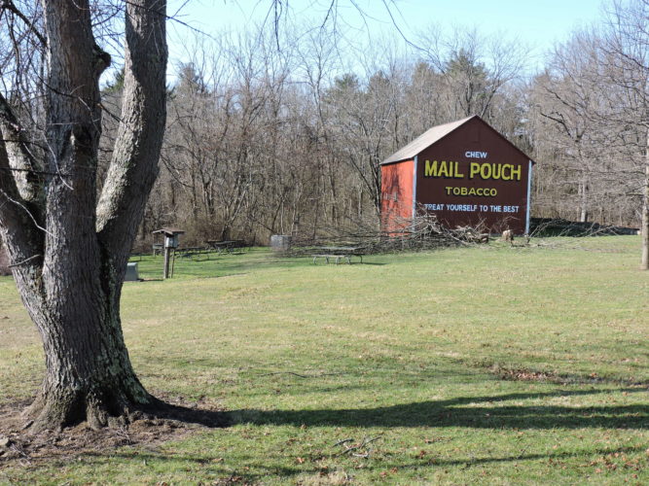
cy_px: 243
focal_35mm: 47
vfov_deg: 30.9
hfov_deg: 40.4
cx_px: 324
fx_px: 881
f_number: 3.5
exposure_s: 1/320
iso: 100
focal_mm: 8.4
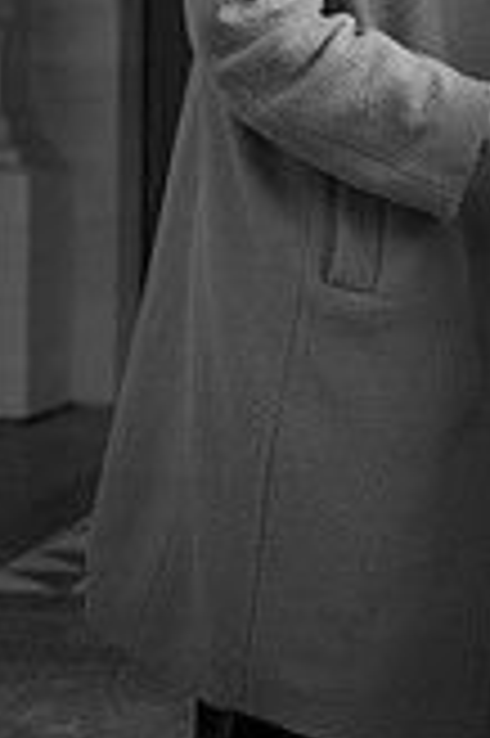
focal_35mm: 165
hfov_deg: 8.2
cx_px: 634
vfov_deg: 12.2
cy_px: -144
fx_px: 3376
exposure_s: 1/3200
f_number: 2.8
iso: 200
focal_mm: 40
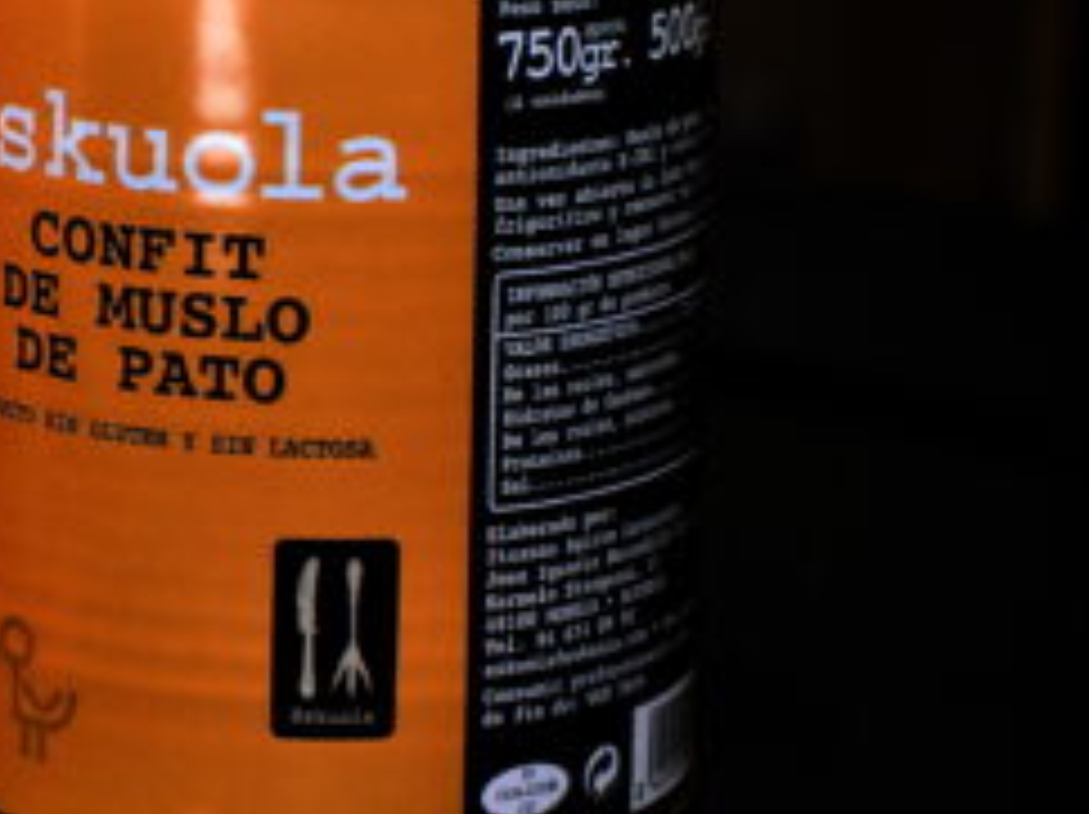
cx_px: -230
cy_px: 243
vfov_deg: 9.3
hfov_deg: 12.2
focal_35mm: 159
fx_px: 4997
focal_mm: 32
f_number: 5
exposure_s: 1/400
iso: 2000
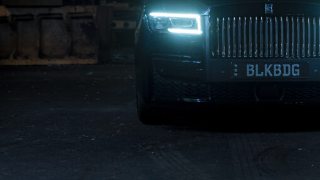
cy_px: -24
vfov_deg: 9.7
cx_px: 286
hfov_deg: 17.2
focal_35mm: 123
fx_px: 1043
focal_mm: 50
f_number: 2.8
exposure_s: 1/30
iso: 500
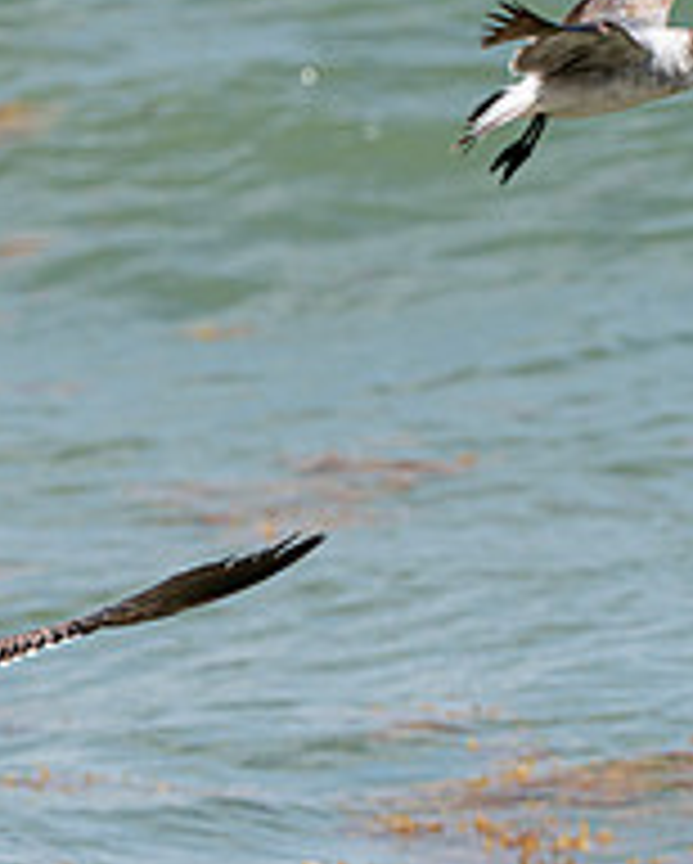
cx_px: 130
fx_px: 29001
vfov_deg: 1.7
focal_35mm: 1133
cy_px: 623
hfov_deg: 1.4
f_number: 10
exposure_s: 1/1250
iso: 640
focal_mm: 400
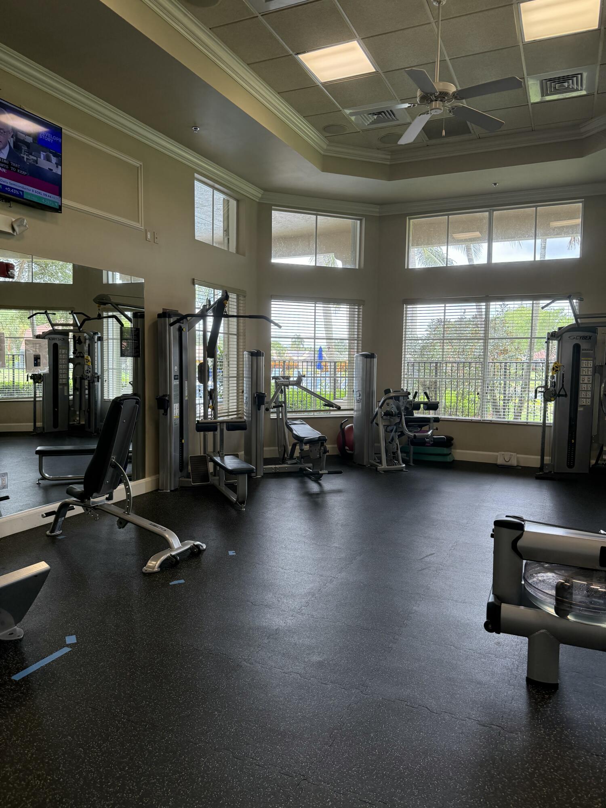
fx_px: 560
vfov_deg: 71.6
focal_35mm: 24
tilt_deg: -4.4
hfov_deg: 56.8
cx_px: 303
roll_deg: -0.3
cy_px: 404
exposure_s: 1/232
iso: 200
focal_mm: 6.76
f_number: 1.78
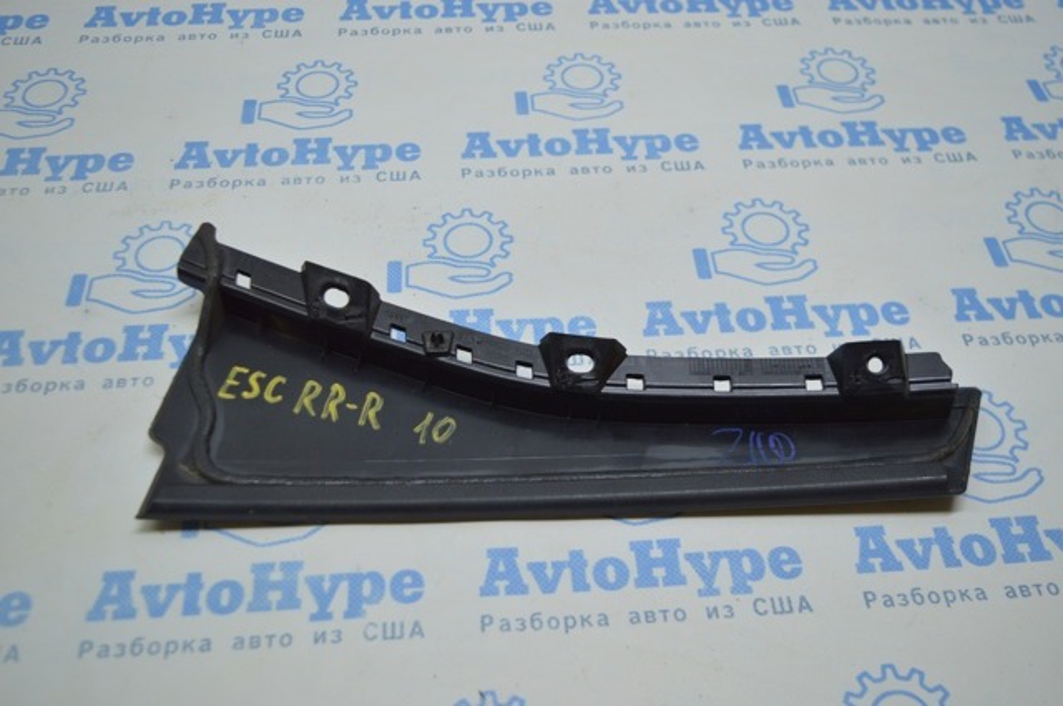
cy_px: 353
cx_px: 532
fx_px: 1062
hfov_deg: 53.2
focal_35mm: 36
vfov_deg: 36.8
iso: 400
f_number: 4
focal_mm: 24
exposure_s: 1/100
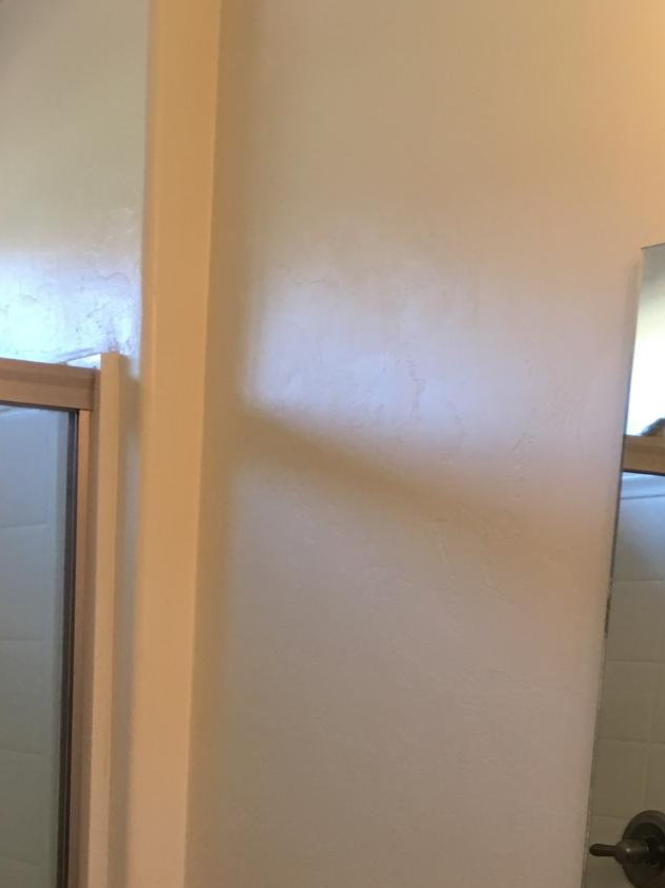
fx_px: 1769
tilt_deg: -9.0
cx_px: 124
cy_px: 985
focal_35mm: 69
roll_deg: -2.6
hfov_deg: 21.0
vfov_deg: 26.0
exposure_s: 1/15
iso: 40
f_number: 2.2
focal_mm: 4.15
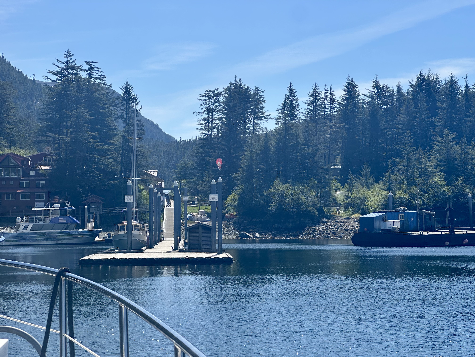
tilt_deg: +3.4
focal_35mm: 77
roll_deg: -0.3
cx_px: 238
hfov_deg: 25.3
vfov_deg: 19.1
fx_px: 1057
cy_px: 178
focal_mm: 9
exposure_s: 1/889
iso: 32
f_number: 2.8
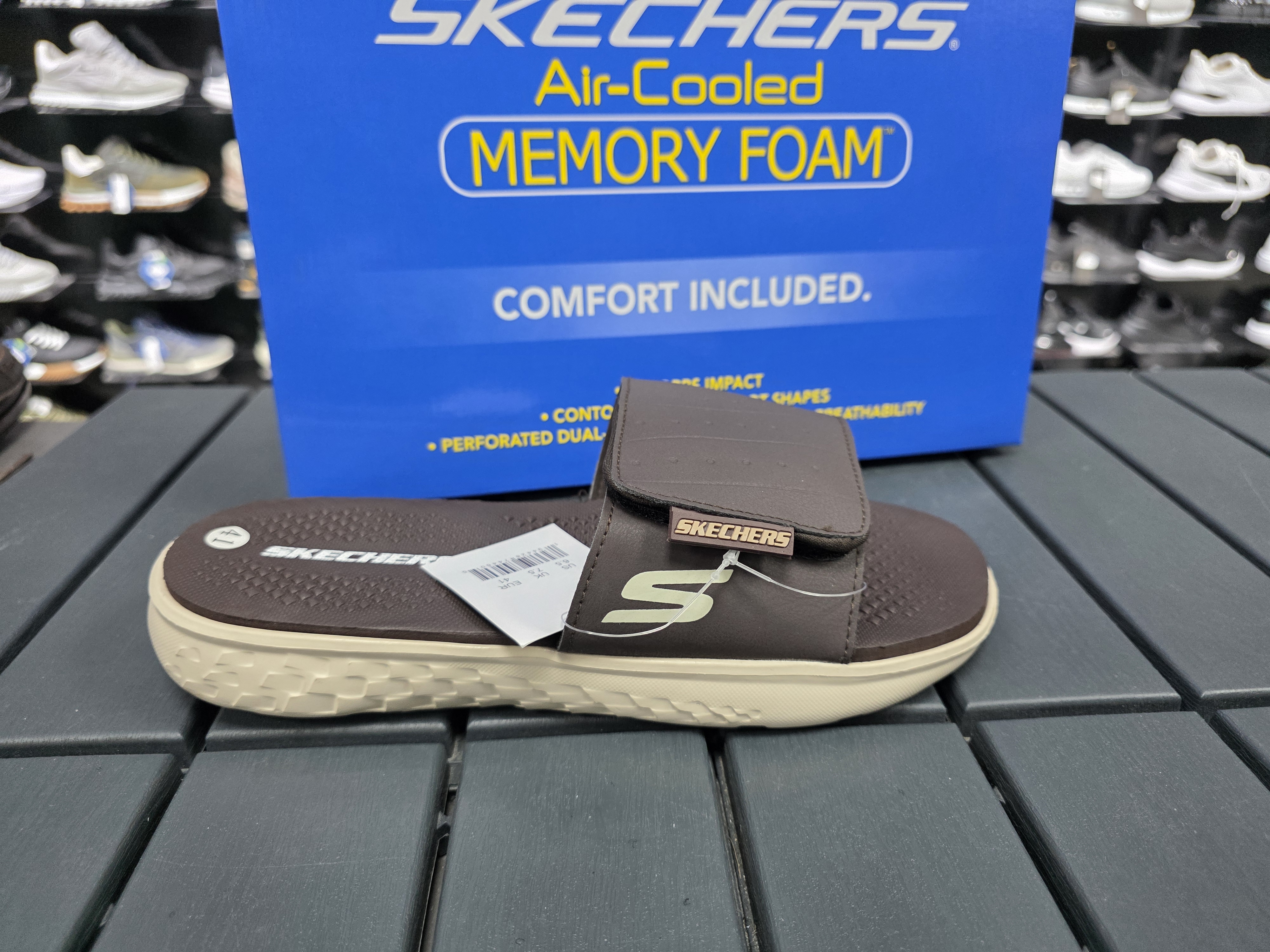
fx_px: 844
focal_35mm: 23
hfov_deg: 73.9
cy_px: 476
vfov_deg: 58.9
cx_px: 635
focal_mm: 6.3
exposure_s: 1/100
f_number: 1.7
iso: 250
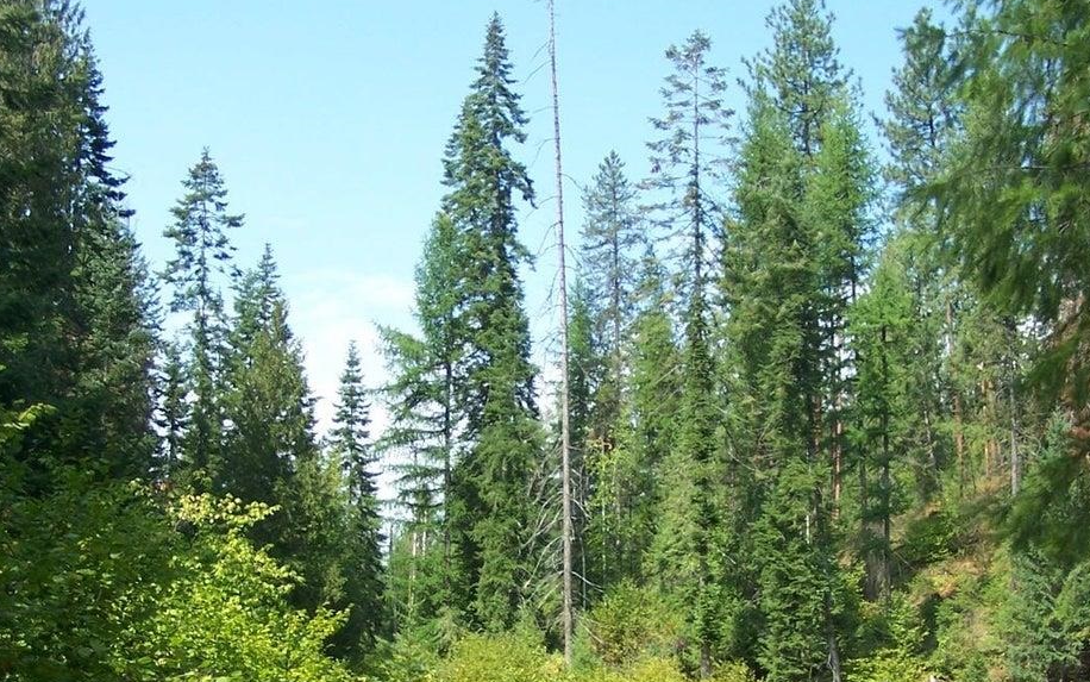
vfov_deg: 21.5
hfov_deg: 34.0
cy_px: 495
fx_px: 1783
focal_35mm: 60
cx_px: 577
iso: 80
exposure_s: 1/500
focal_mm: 6.3
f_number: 2.8
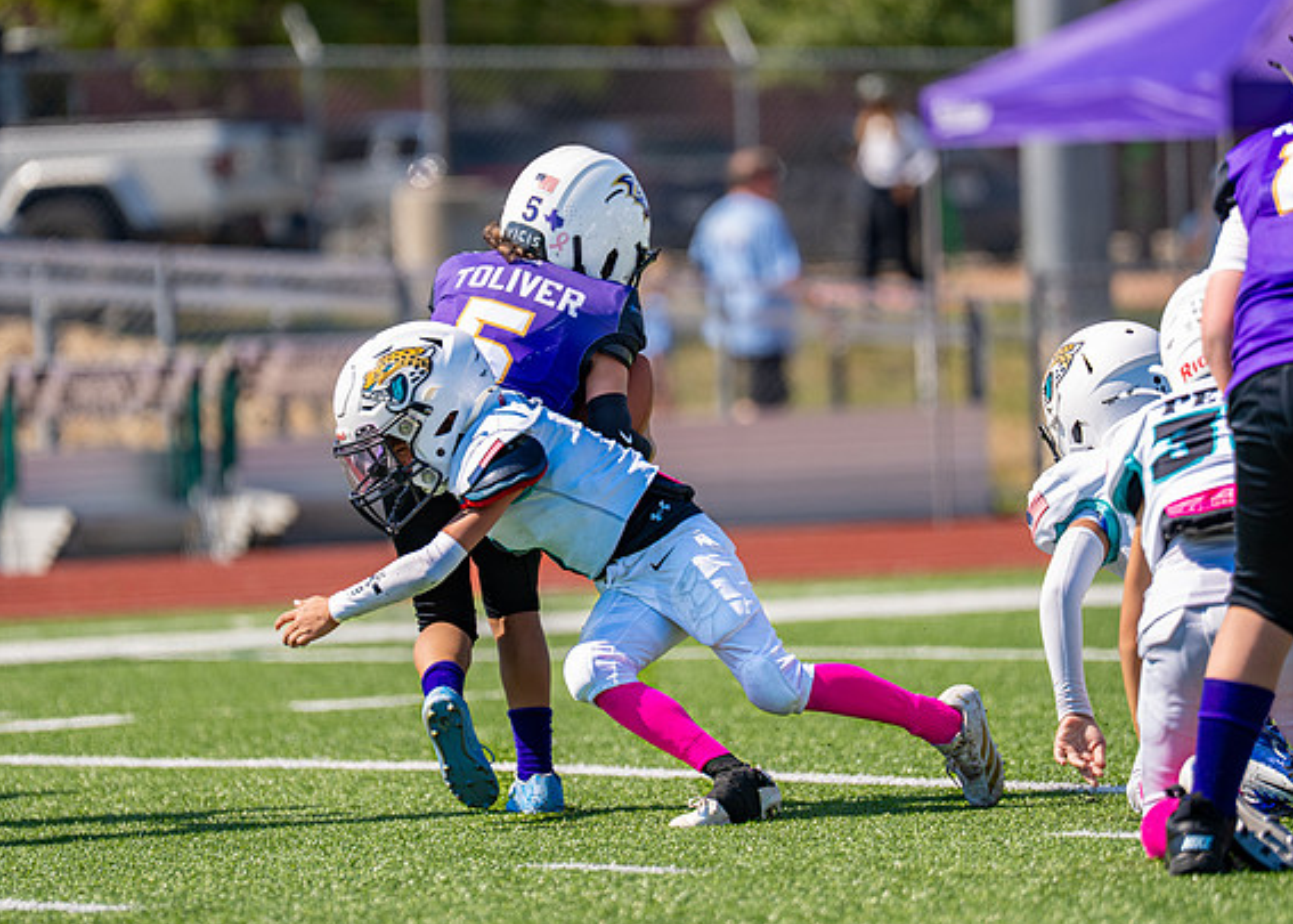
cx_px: 597
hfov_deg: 6.7
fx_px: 11127
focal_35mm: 303
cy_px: 377
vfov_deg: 4.8
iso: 100
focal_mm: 200
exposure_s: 1/1600
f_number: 2.8
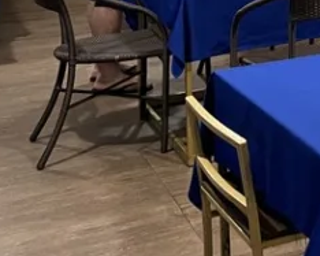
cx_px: 562
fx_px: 985
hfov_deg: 15.9
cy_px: -126
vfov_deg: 13.9
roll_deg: -0.1
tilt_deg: -1.5
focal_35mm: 104
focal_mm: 5.7
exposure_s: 1/33
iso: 400
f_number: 1.5
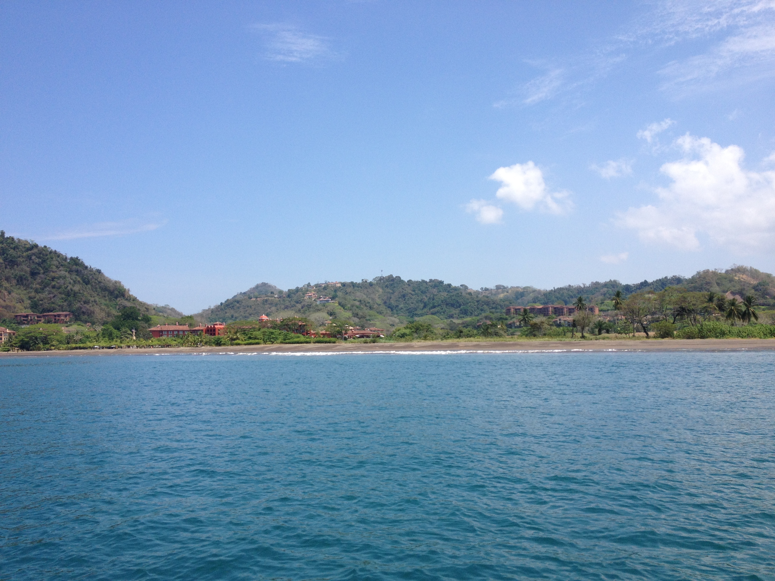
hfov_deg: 52.6
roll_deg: +2.0
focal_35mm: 35
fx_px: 784
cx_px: 388
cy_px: 290
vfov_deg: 40.7
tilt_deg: +0.9
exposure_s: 1/1842
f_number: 2.4
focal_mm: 4.28
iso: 50
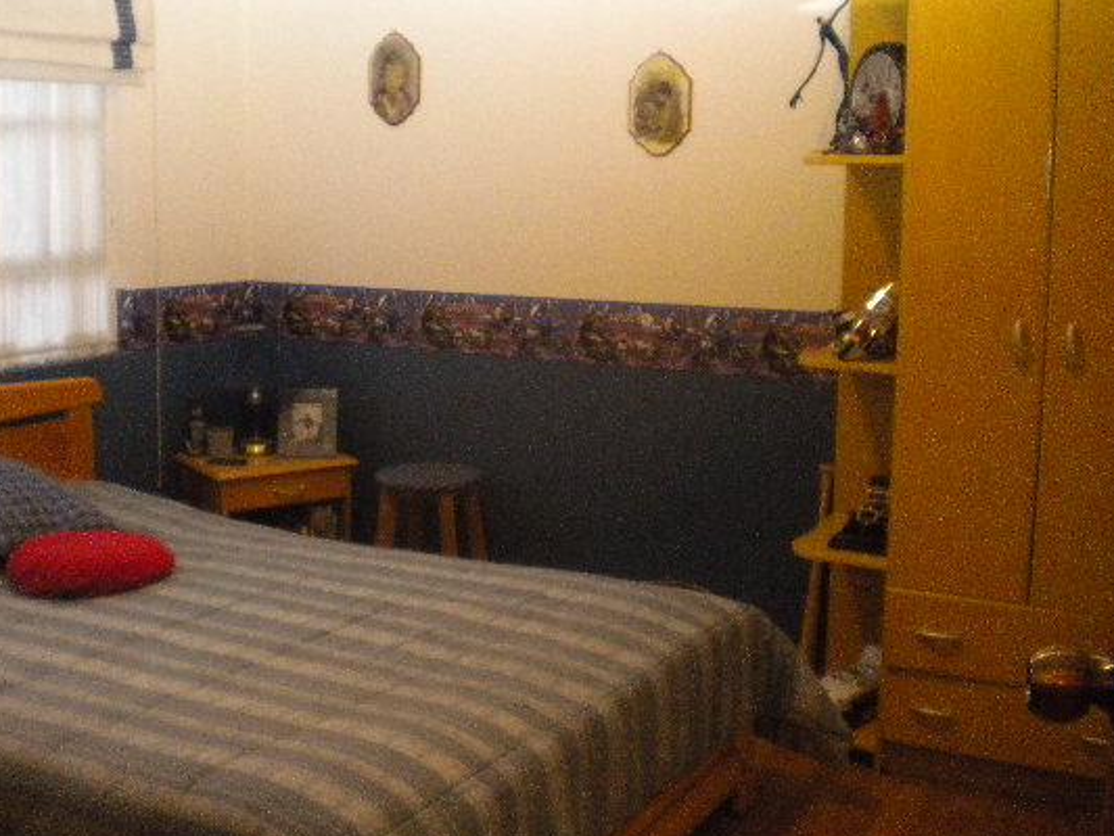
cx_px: 460
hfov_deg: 44.6
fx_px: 1352
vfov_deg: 34.4
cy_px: 395
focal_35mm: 42
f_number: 3.1
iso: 800
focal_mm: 6.3
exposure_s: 1/30
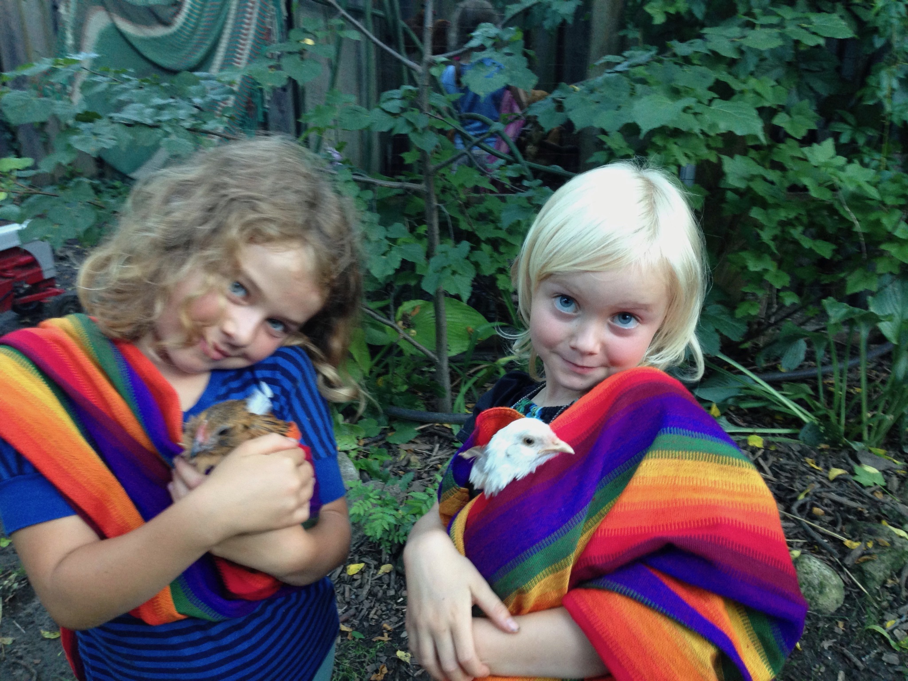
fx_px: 866
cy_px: 340
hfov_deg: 55.4
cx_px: 454
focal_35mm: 33
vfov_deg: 42.9
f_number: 2.4
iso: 160
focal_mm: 4.13
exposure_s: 1/20
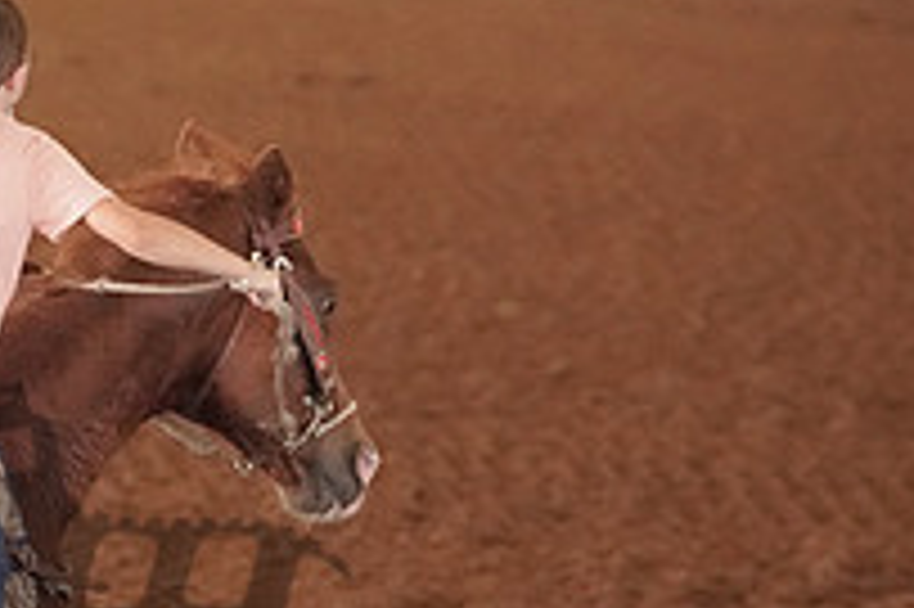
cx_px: -32
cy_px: 664
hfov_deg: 6.3
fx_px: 8270
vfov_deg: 4.2
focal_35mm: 326
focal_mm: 114
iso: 25600
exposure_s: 1/1000
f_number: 2.8
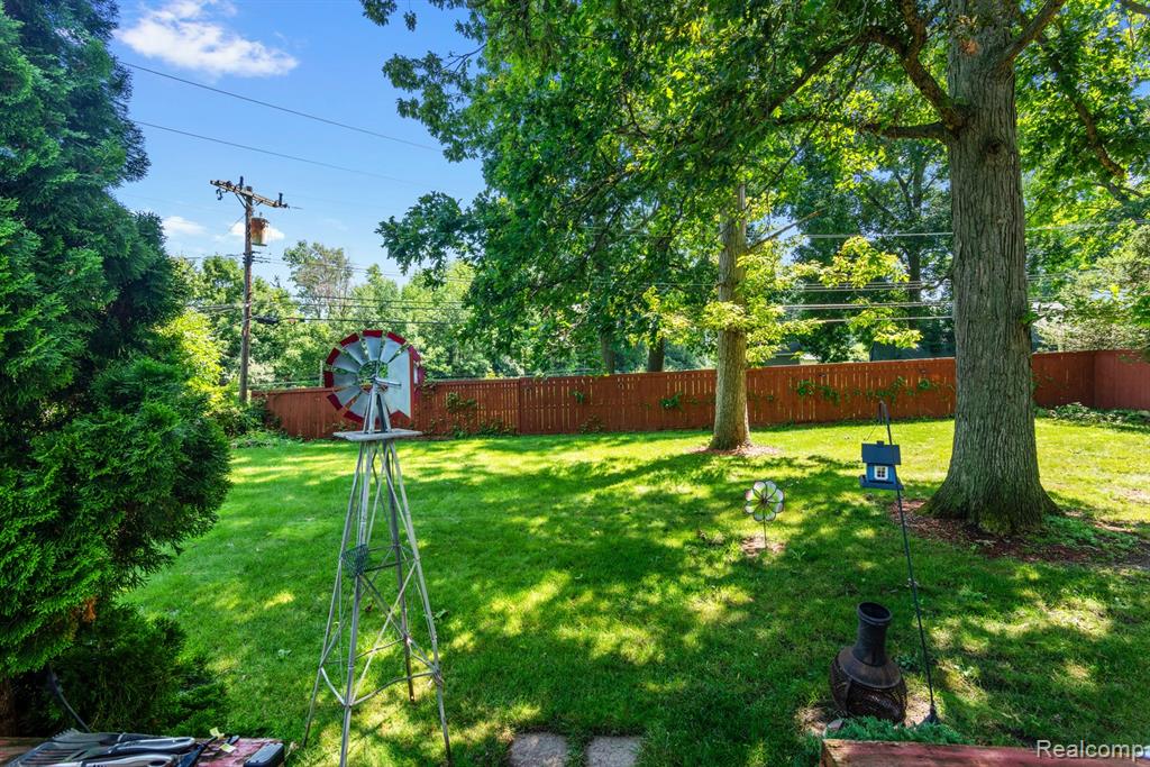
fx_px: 543
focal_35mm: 17
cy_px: 384
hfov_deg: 93.3
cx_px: 575
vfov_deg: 70.5
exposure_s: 1/100
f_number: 9
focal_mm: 17
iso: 400
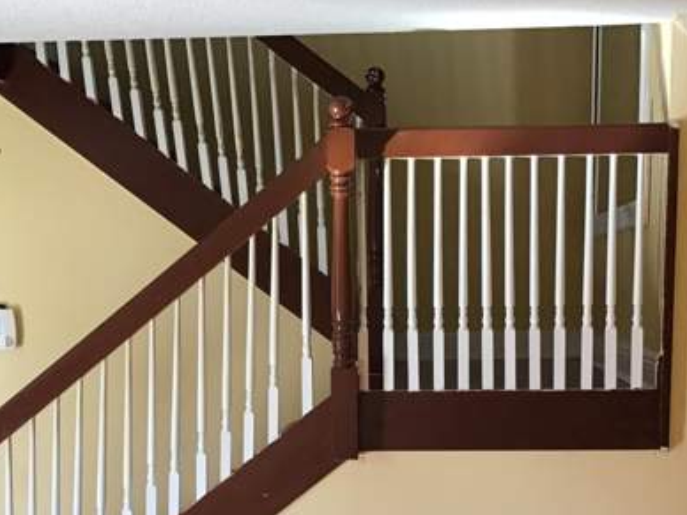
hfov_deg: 30.3
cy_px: 496
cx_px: 331
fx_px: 1270
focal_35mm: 64
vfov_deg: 22.2
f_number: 2.4
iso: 32
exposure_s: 1/30
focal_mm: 3.3
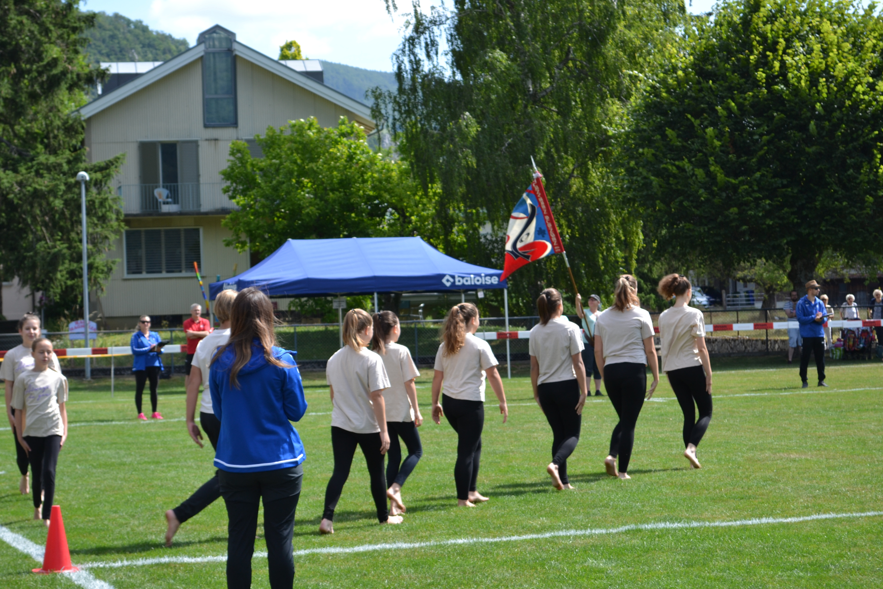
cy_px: 285
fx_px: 2147
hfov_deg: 23.2
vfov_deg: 15.6
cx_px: 449
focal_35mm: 88
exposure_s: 1/200
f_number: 7.1
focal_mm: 55
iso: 100
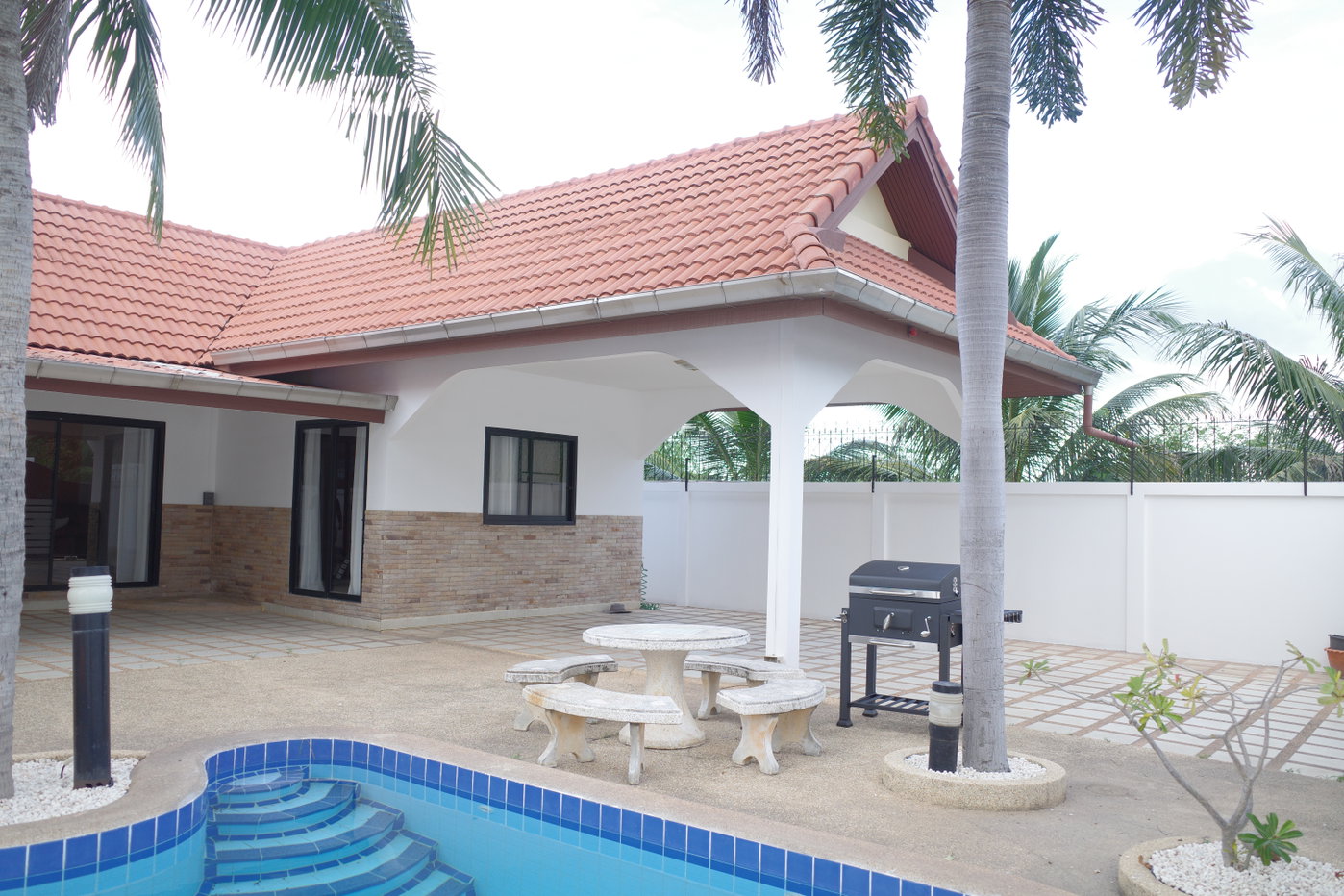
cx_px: 672
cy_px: 448
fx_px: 1045
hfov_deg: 65.5
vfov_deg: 46.4
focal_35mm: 28
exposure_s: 1/200
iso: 200
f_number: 2.8
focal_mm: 18.3
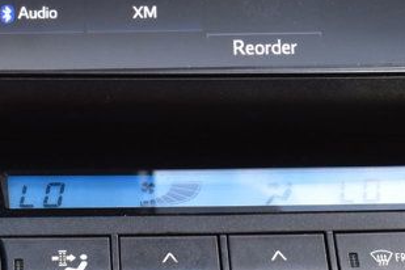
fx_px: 1564
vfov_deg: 9.8
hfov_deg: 14.8
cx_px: 220
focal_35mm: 139
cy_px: 66
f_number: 7.1
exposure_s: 1/30
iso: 400
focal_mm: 28
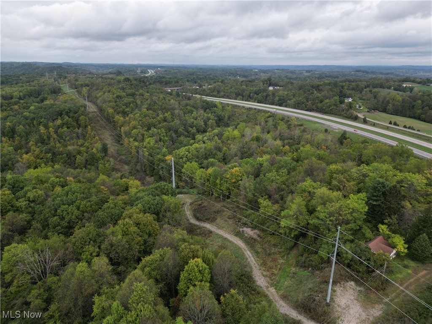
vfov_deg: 56.8
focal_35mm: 24
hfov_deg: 71.6
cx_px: 216
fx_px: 300
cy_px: 162
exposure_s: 1/2000
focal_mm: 6.72
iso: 150
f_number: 1.7
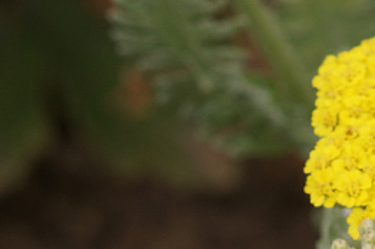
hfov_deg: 3.0
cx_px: 595
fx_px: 7158
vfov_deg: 2.0
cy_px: 507
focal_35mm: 688
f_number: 7.1
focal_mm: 100
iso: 100
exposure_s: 1/200
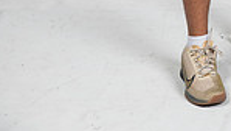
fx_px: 1122
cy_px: -209
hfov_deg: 11.6
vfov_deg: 6.3
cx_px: 229
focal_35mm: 183
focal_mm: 58
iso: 200
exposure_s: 1/500
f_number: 7.1
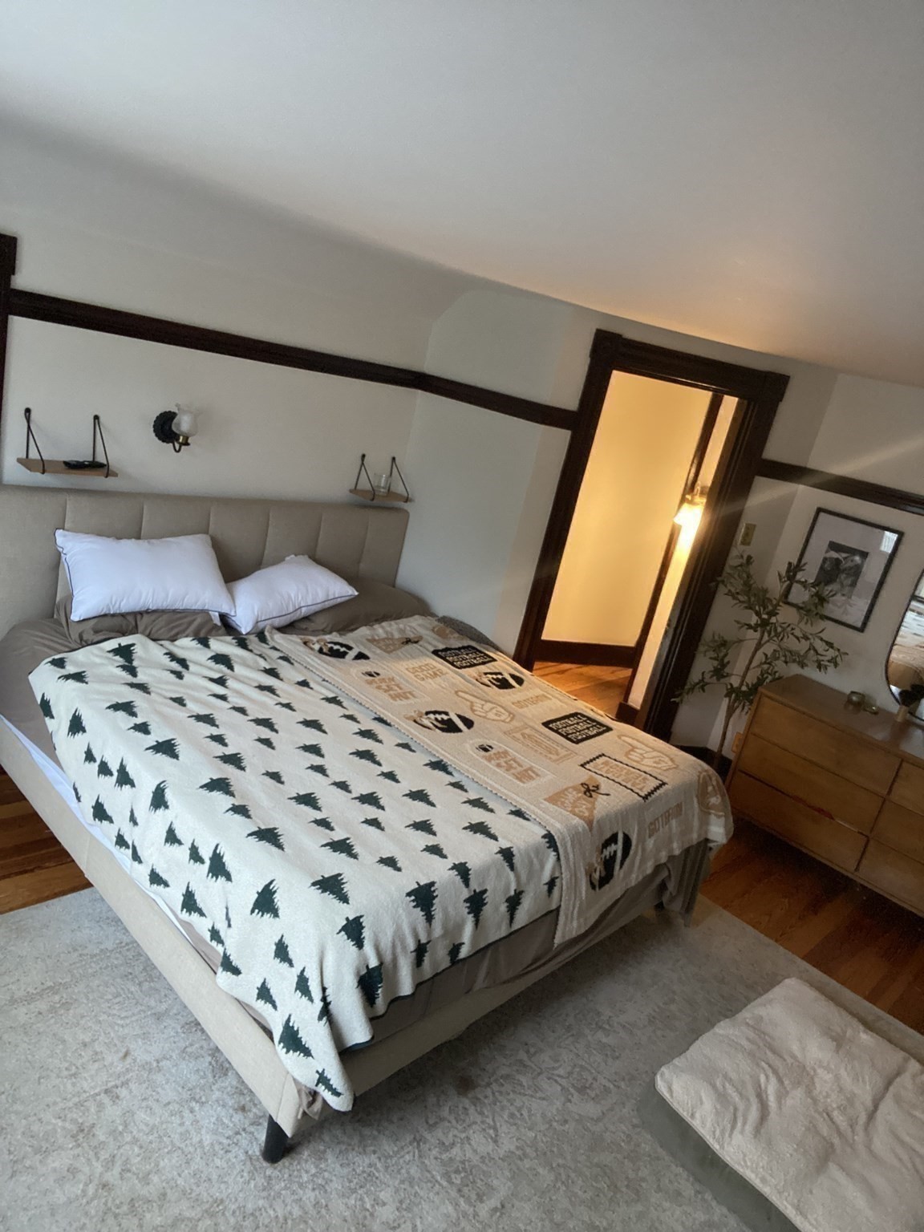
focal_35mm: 23
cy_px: 616
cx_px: 462
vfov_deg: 73.9
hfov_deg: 58.9
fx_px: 819
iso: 500
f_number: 2.2
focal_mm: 2.71
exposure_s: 1/30
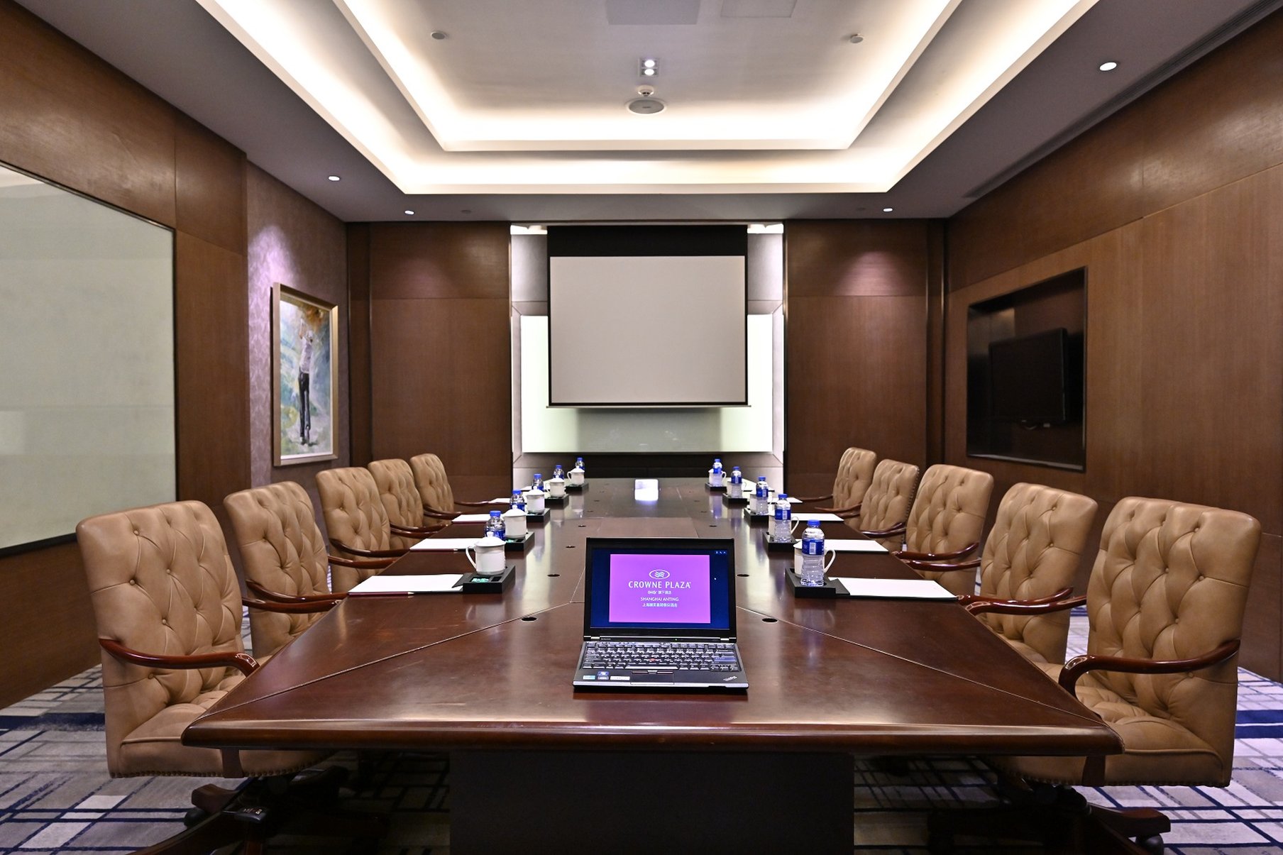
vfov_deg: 59.5
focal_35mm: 21
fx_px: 748
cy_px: 428
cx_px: 642
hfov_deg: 81.2
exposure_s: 1/30
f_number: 5.6
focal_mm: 21
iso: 1600
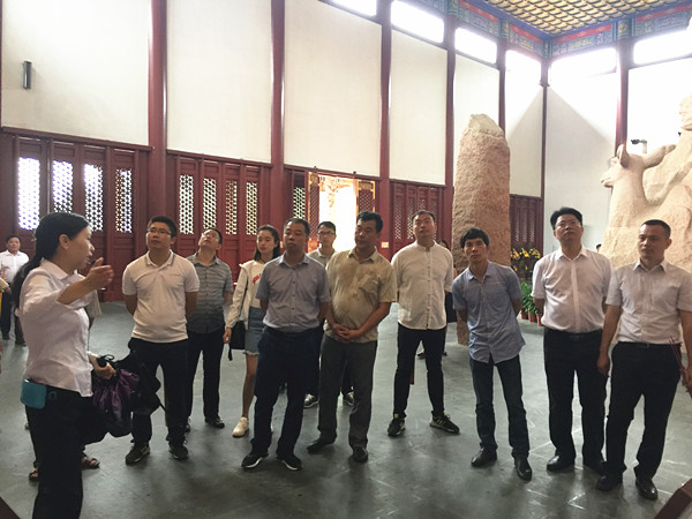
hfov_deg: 61.7
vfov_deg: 48.2
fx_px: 580
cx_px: 346
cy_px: 260
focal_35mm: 29
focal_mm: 4.15
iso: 100
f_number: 2.2
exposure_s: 1/17
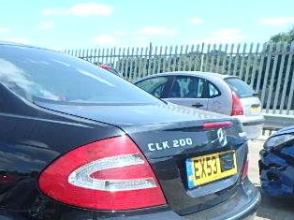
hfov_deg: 34.6
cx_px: 9
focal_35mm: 51
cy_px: 197
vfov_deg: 27.5
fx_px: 433
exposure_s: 1/400
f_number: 4.1
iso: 125
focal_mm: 4.5
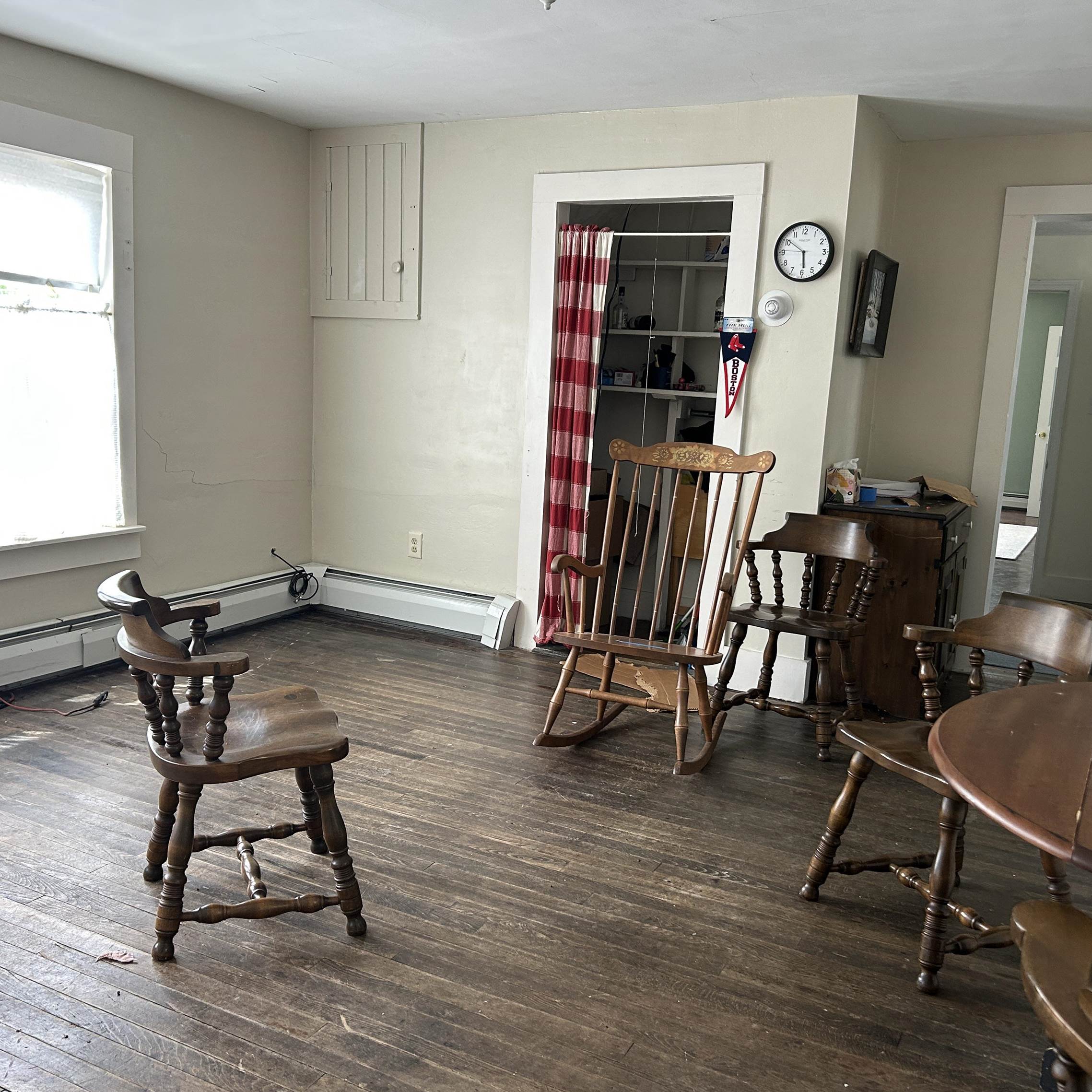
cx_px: 545
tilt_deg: -8.3
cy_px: 550
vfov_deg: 52.5
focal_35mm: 31
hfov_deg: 52.5
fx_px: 1106
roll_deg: -2.8
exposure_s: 1/121
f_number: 1.5
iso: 125
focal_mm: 5.7
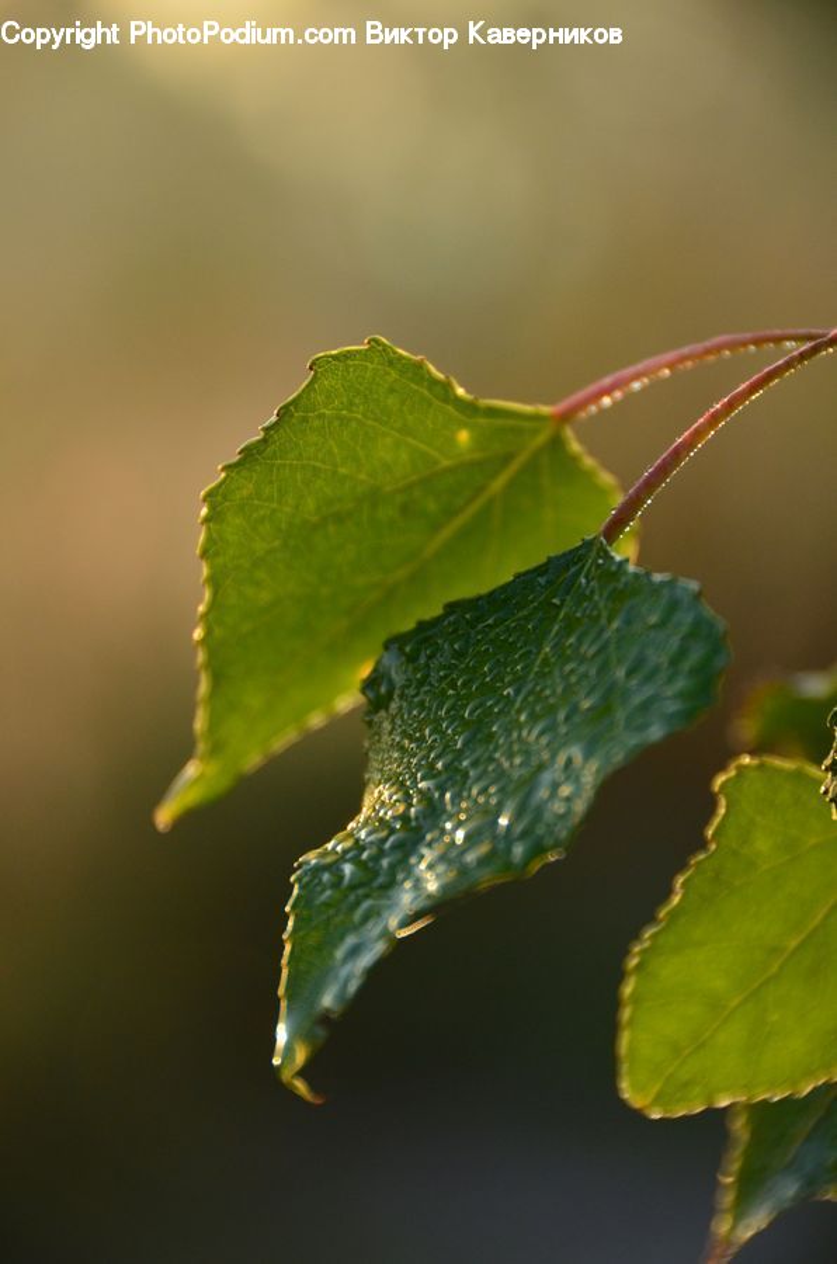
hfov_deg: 6.8
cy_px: 632
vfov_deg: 10.2
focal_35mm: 202
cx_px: 418
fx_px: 7094
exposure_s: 1/125
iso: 1000
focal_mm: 135
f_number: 5.6
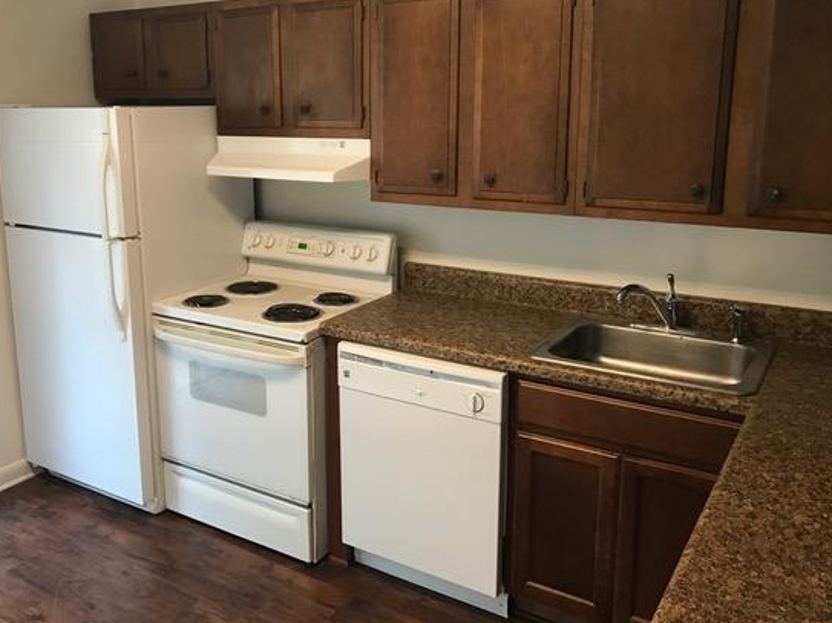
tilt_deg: -12.9
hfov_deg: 55.1
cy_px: 263
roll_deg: +0.4
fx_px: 793
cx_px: 348
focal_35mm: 33
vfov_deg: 42.8
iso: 32
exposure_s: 1/30
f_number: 1.8
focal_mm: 3.99
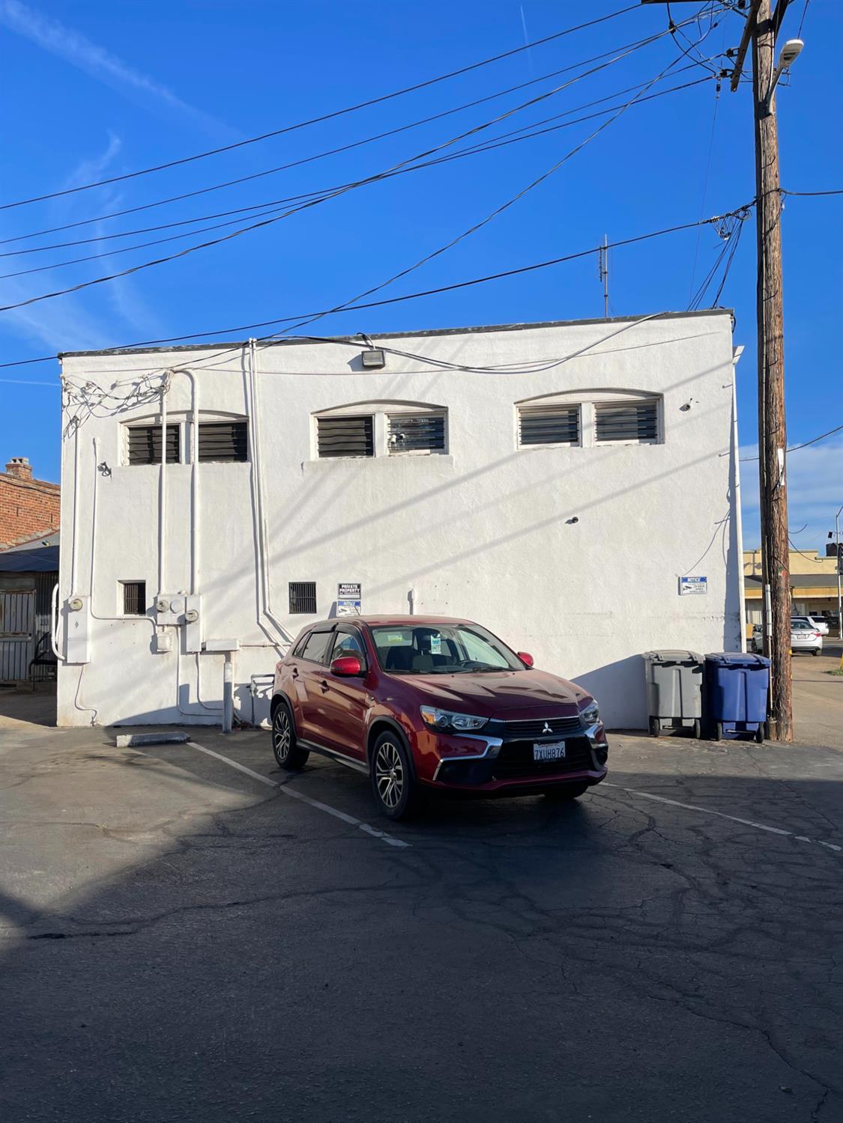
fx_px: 812
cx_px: 422
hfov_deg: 54.9
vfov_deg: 69.4
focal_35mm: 25
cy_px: 562
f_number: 1.6
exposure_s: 1/5917
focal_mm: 5.1
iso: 32
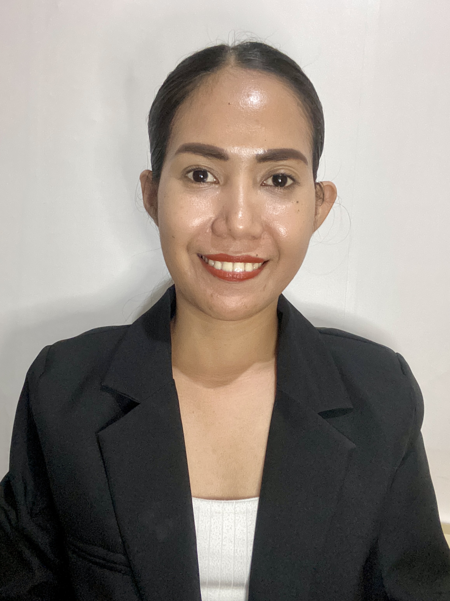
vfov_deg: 60.0
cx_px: 225
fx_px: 520
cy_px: 300
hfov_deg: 46.8
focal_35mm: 30
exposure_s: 1/24
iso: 640
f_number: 2.2
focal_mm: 2.71
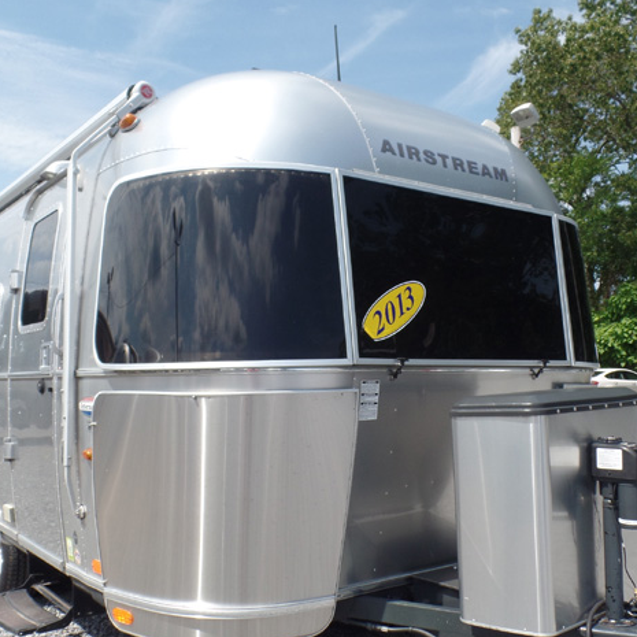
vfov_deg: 46.8
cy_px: 395
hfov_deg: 47.2
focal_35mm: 35
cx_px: 321
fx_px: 729
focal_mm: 4.1
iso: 80
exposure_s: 1/1000
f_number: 3.2
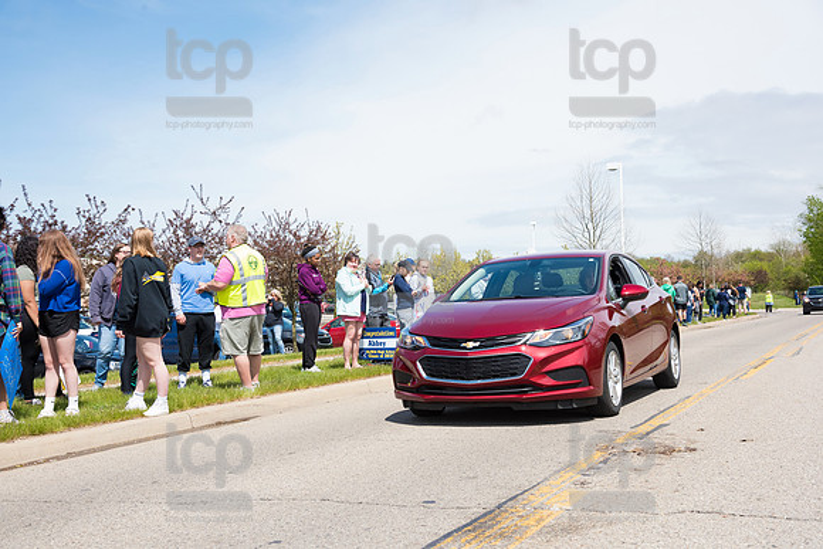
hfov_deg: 44.5
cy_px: 274
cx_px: 412
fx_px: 1006
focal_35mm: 44
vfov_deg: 30.5
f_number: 7.1
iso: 1000
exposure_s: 1/1600
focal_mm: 44
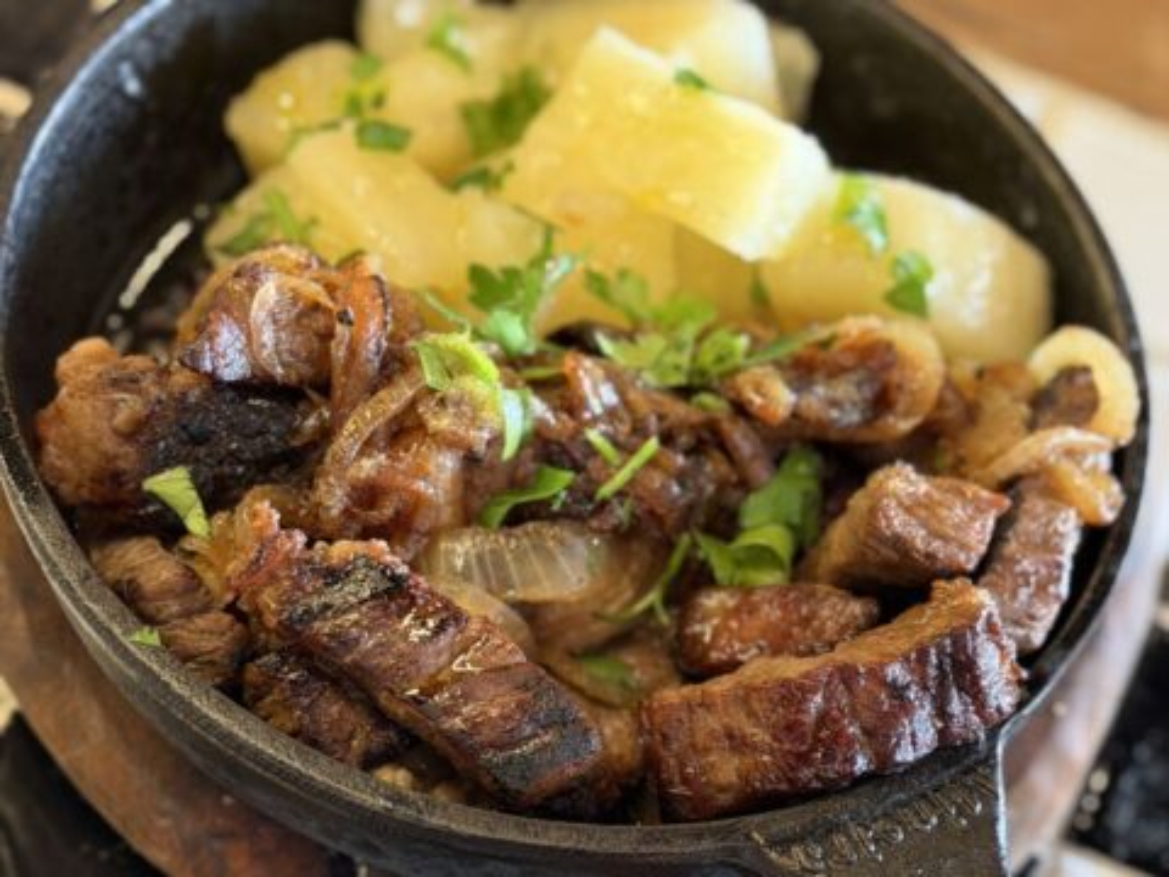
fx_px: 1621
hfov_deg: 39.7
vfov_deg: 30.3
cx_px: 584
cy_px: 438
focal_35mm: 48
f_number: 1.78
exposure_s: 1/40
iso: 250
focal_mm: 6.76
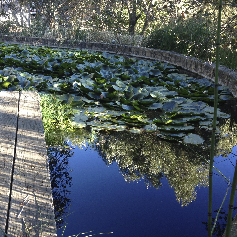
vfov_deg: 40.0
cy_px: 119
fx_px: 325
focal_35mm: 42
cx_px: 94
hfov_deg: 39.8
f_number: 2.4
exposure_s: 1/60
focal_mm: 4.28
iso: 64
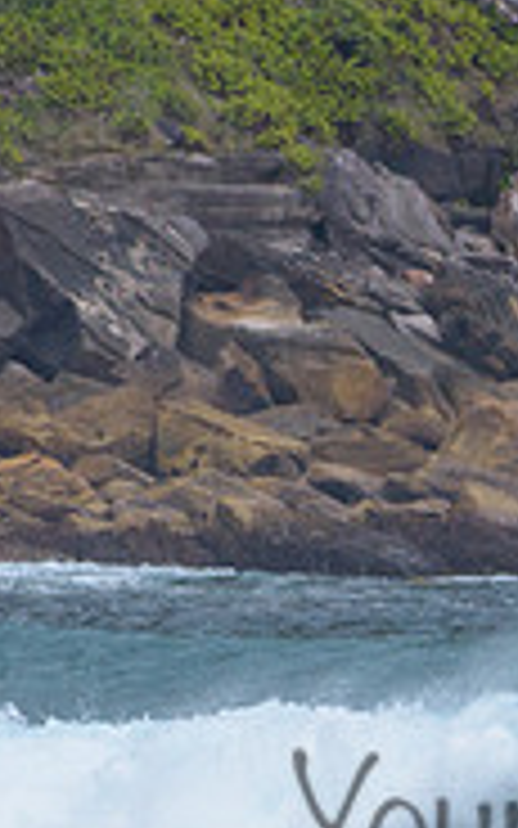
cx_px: 722
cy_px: 758
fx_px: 44475
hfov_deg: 0.7
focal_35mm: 1969
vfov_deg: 1.1
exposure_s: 1/2000
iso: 360
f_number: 5.6
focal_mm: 500
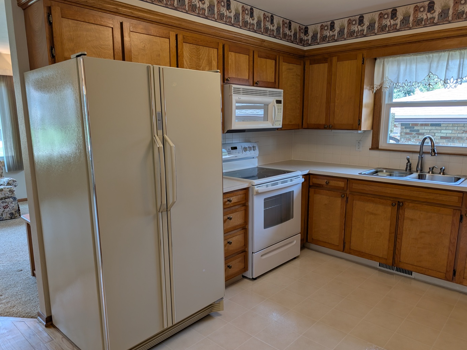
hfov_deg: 69.4
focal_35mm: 25
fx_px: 337
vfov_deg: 54.9
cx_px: 231
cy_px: 182
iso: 20
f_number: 1.68
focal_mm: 6.9
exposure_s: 1/40
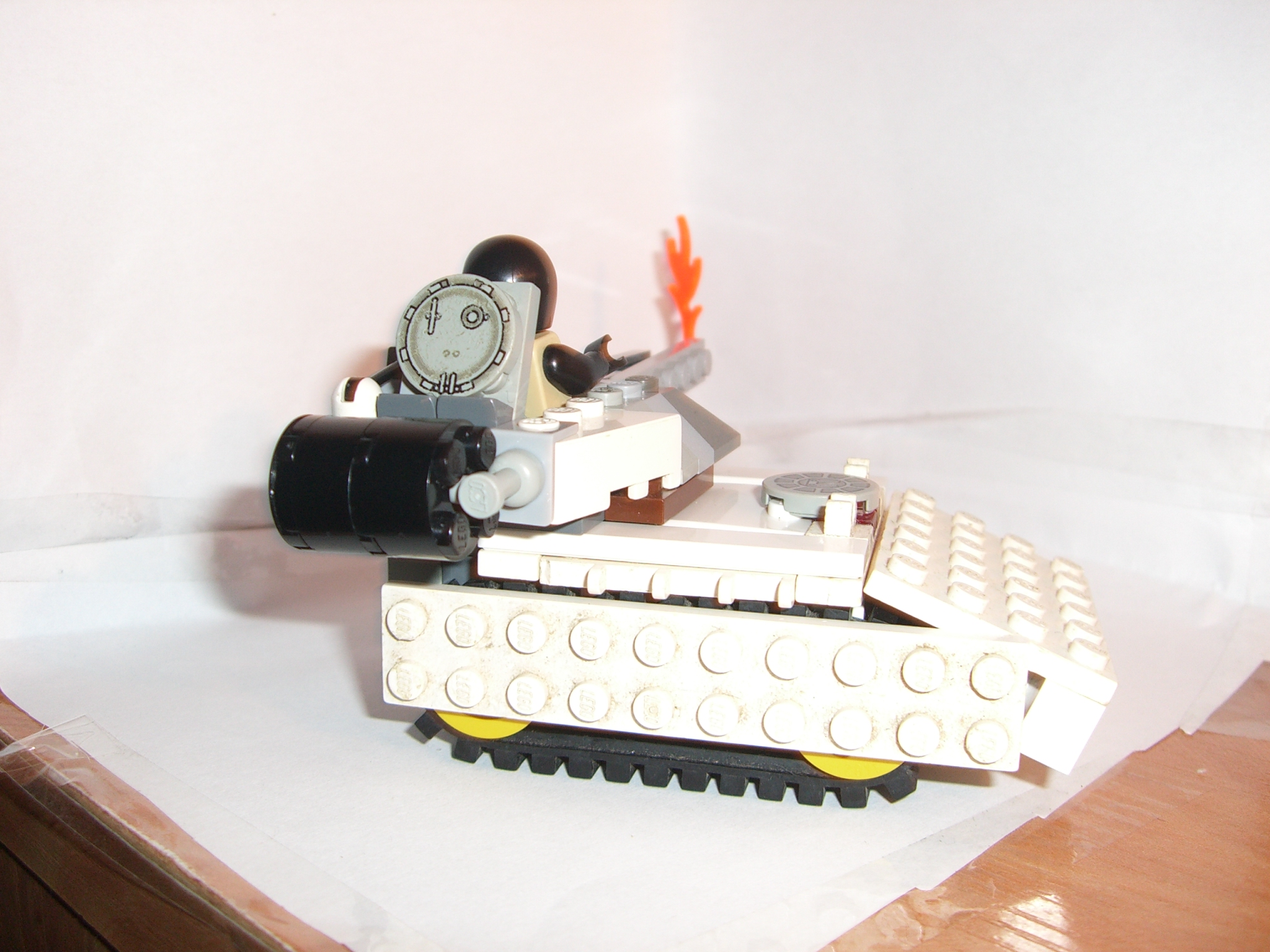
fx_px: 1394
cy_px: 476
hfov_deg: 49.0
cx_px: 635
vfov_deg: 37.7
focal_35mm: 38
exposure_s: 1/60
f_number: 2.7
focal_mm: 6.2
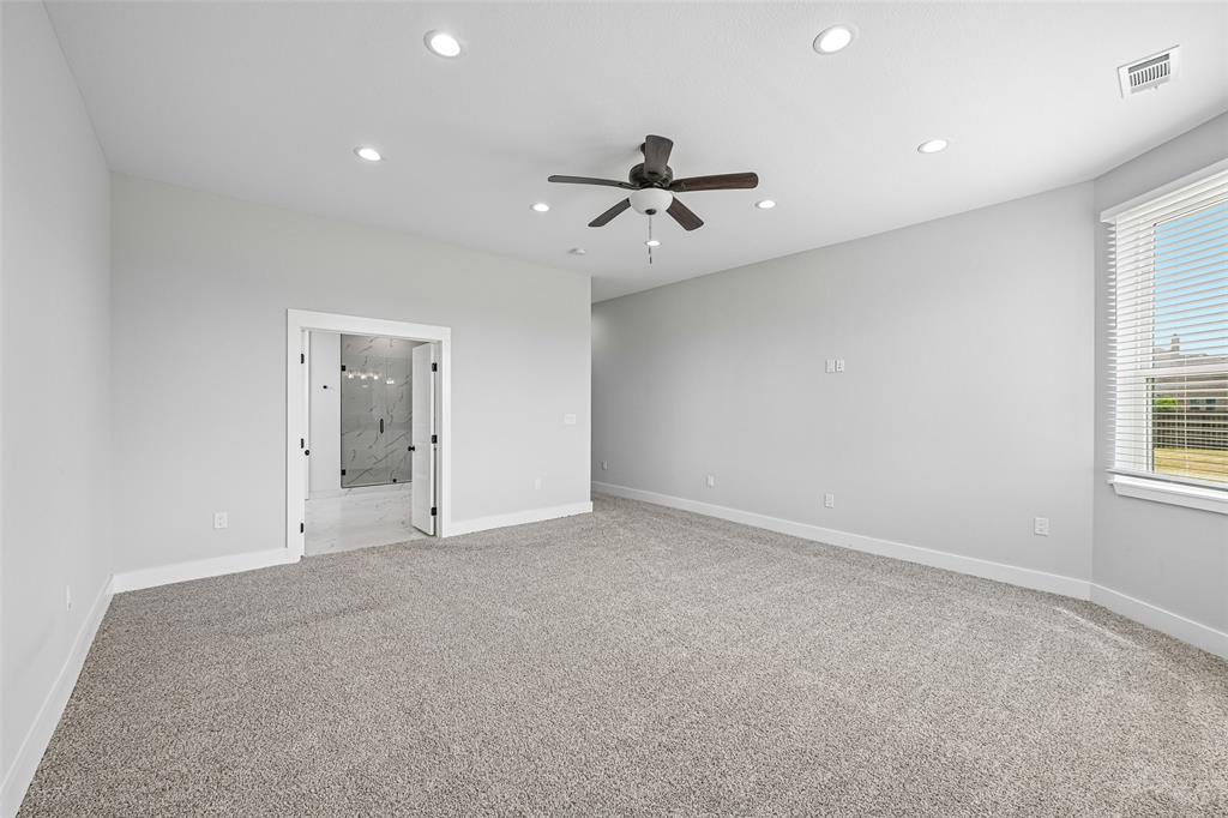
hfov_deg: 104.3
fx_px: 477
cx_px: 614
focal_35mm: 14
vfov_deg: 81.2
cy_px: 409
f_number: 8
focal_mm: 14
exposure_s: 1/60
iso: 400
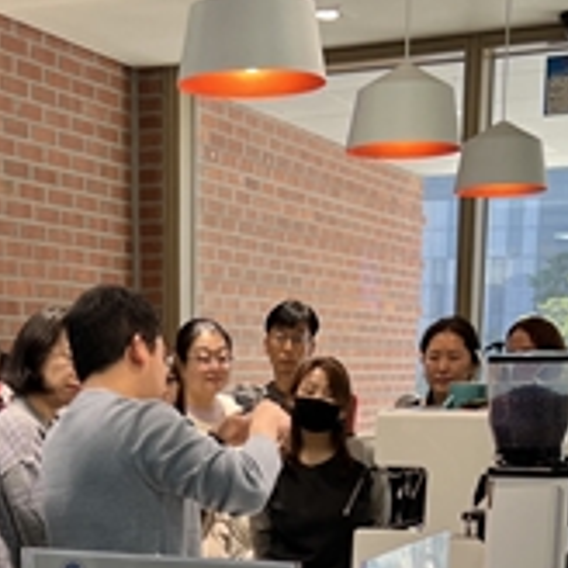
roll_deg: -0.2
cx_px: 156
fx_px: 1429
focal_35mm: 77
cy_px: 705
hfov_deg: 22.3
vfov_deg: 20.8
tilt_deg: -13.6
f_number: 1.5
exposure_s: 1/127
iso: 40
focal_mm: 5.7
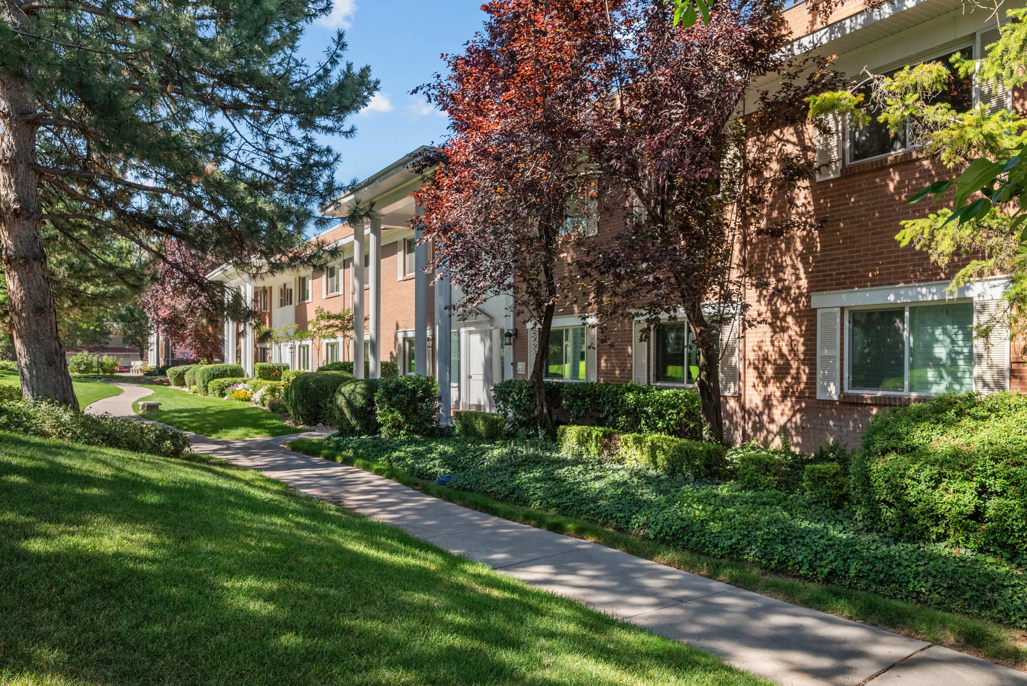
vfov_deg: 51.3
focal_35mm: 25
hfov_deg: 71.5
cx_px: 514
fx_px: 713
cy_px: 343
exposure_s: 1/500
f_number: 8
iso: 1600
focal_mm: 25
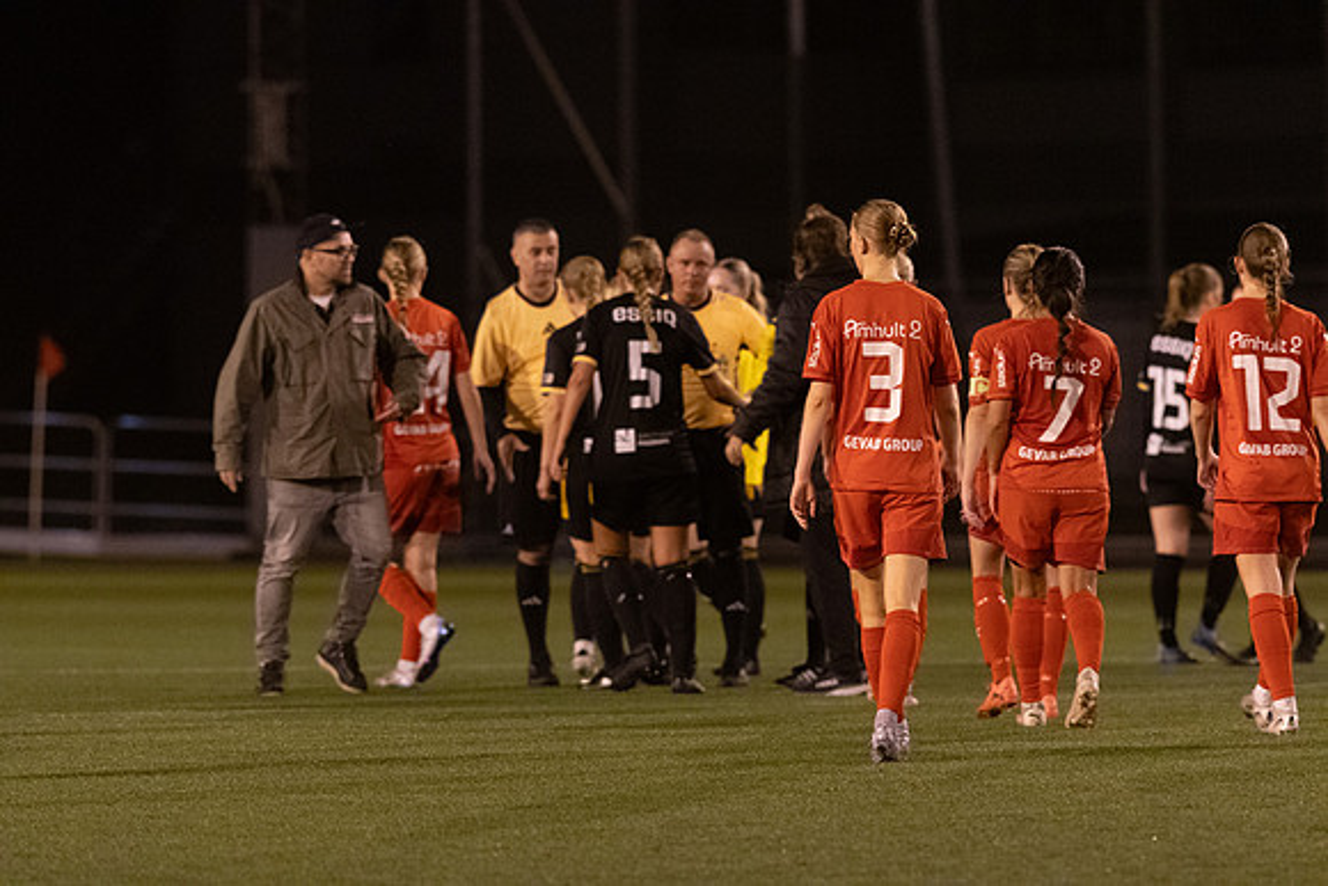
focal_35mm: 450
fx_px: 16603
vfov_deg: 3.1
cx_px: 664
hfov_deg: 4.6
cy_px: 443
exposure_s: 1/250
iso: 8000
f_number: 3.5
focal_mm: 300
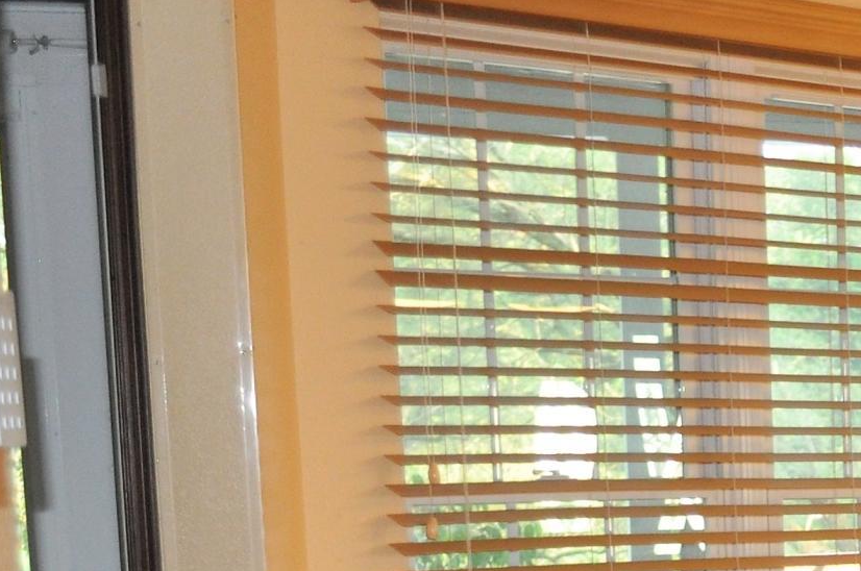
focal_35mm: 109
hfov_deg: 16.1
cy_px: 886
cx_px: 1507
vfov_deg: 11.9
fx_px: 2603
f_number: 3.8
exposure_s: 1/60
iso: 800
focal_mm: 20
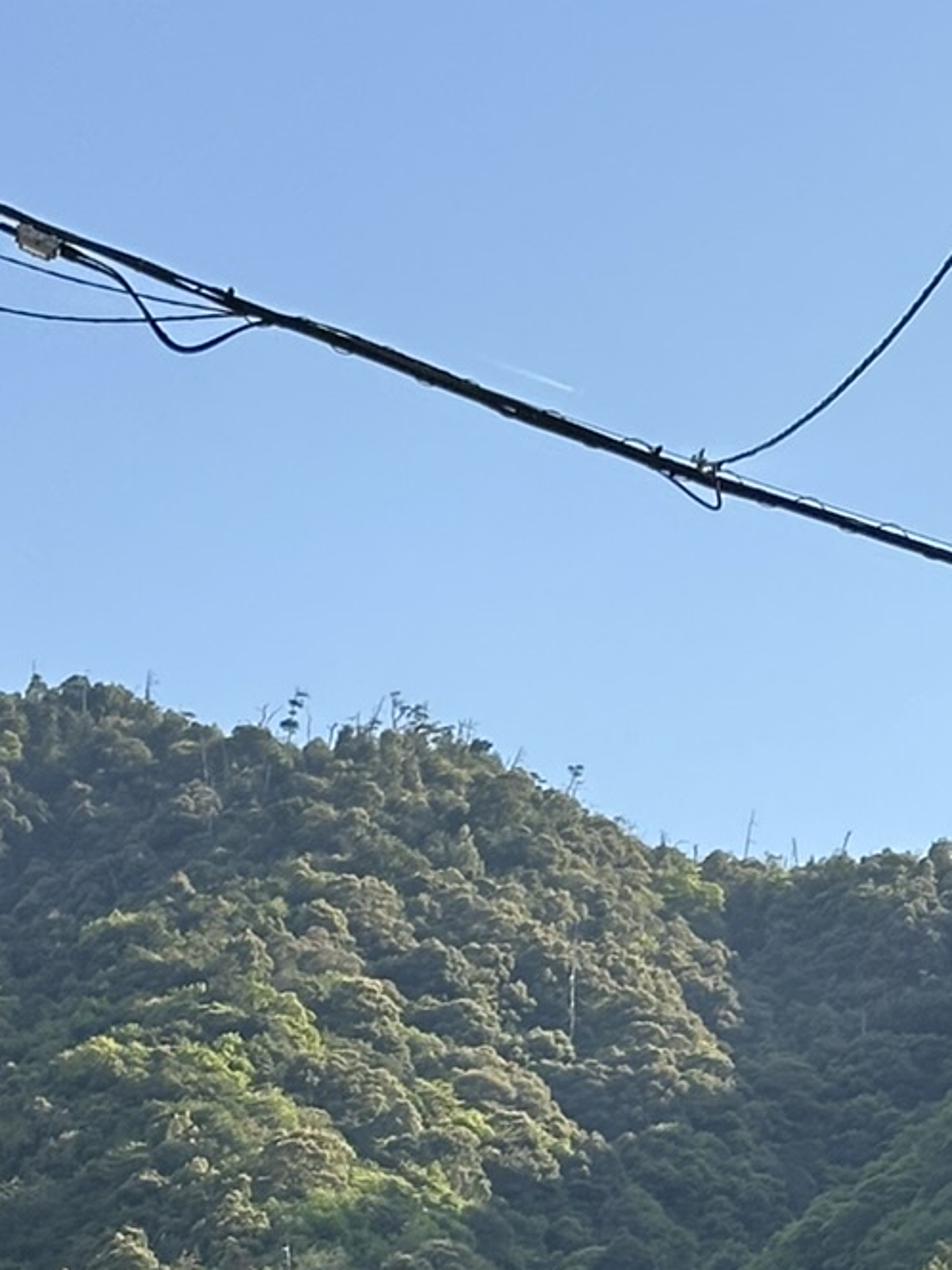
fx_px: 5427
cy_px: 1542
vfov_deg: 13.0
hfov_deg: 10.0
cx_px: 140
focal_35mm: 148
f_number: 1.78
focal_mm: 6.86
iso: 64
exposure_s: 1/2410
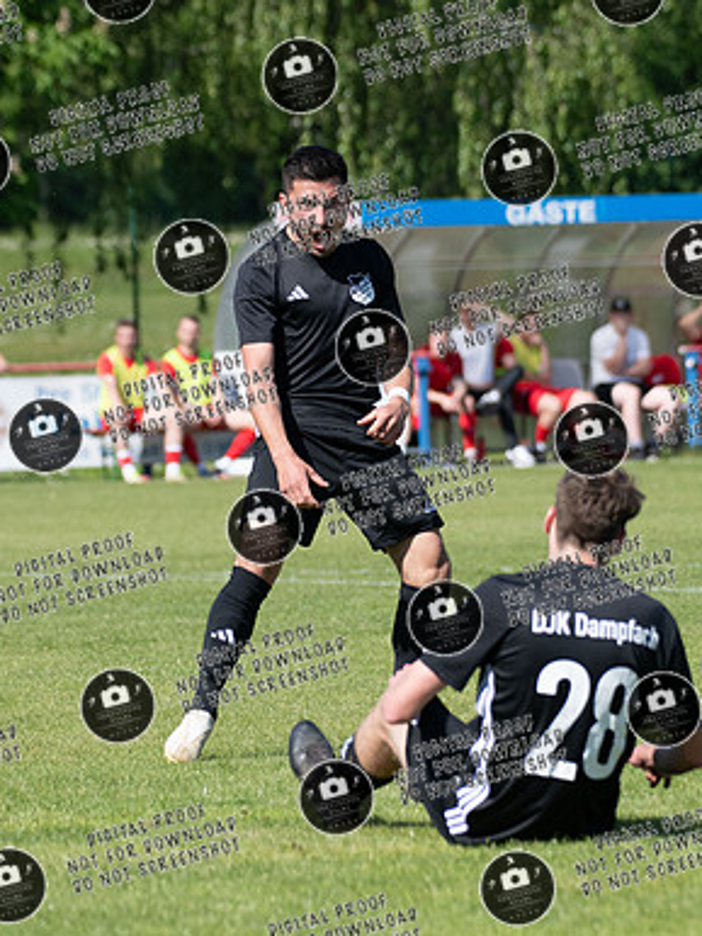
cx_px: 301
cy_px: 388
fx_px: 9215
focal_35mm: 341
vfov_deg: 5.8
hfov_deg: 4.4
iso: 360
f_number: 5.6
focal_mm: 200
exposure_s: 1/1600
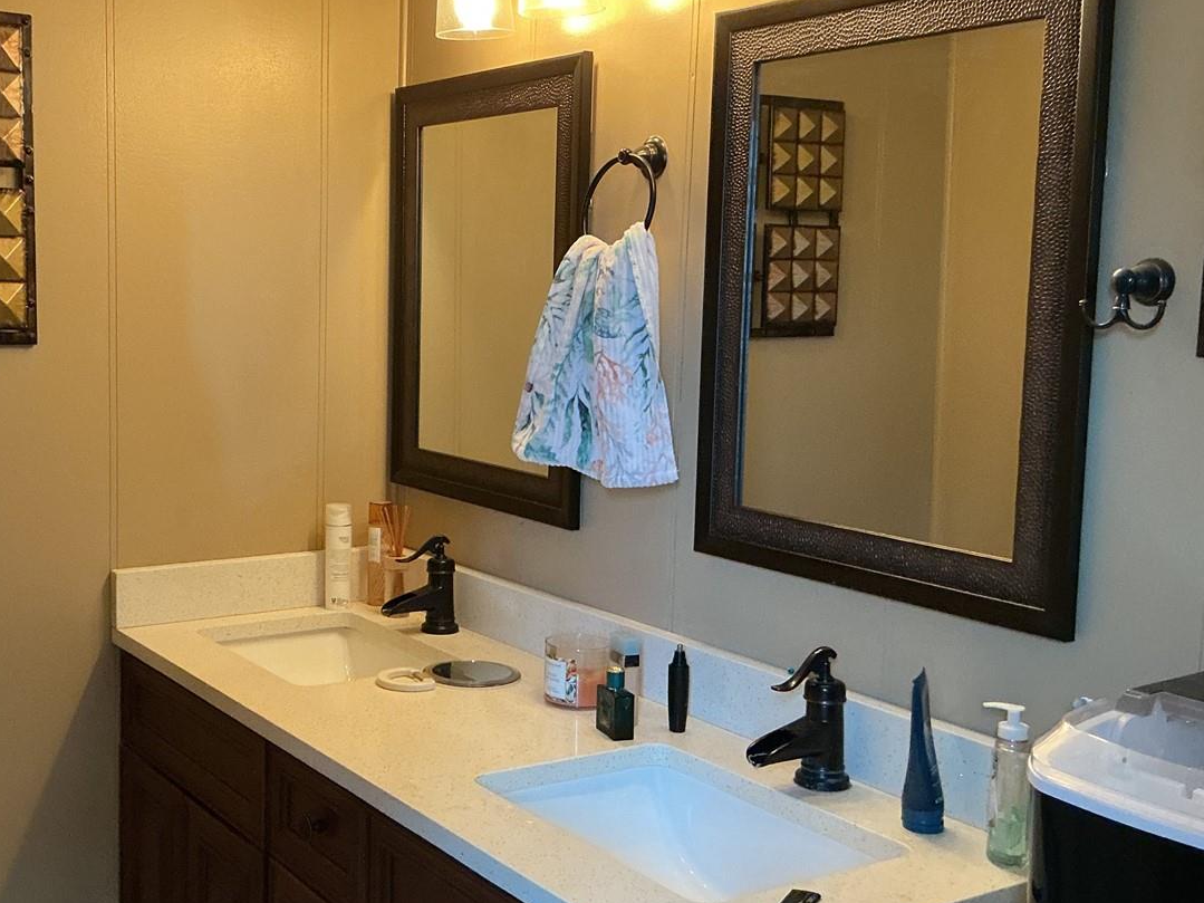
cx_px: 454
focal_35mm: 43
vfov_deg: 33.6
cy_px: 443
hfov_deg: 43.5
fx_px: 1495
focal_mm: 3
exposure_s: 1/60
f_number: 1.8
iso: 160
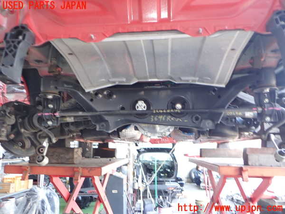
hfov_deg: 60.0
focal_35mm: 30
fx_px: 247
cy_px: 107
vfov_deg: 46.8
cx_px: 142
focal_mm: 5.4
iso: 200
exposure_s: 1/40
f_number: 2.3
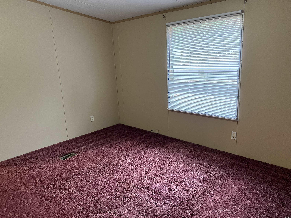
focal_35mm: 26
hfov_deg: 67.3
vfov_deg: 53.1
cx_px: 146
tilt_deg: -14.3
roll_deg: +2.4
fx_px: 219
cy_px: 109
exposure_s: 1/60
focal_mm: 5.7
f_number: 1.5
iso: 160
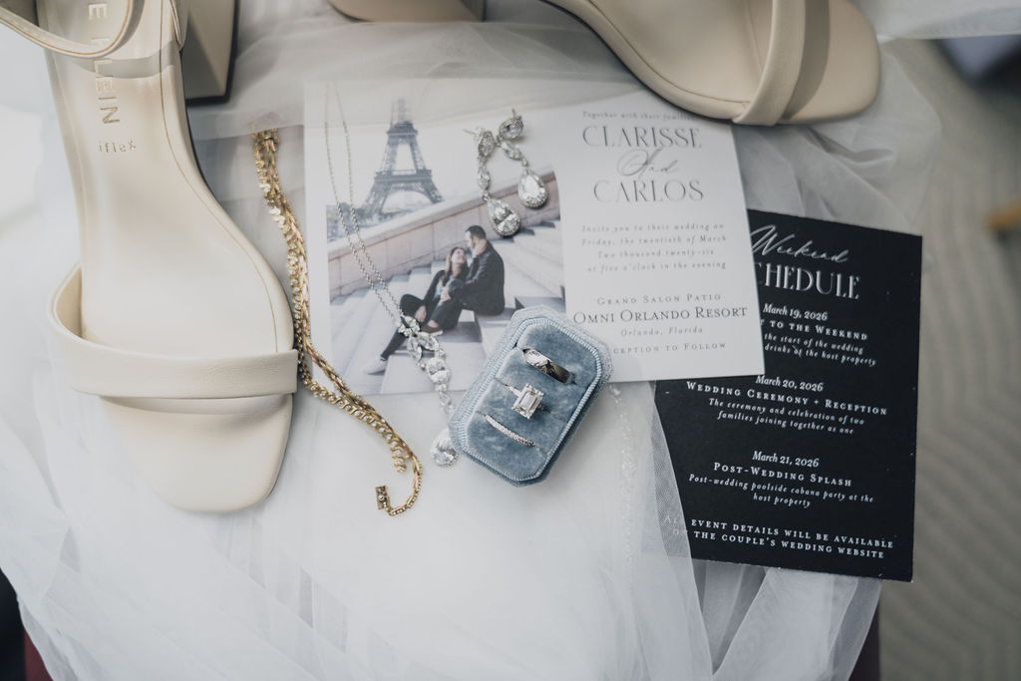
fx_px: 721
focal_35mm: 25
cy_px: 337
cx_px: 515
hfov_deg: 70.6
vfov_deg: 50.5
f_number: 2.8
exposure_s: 1/320
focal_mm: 24
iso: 125
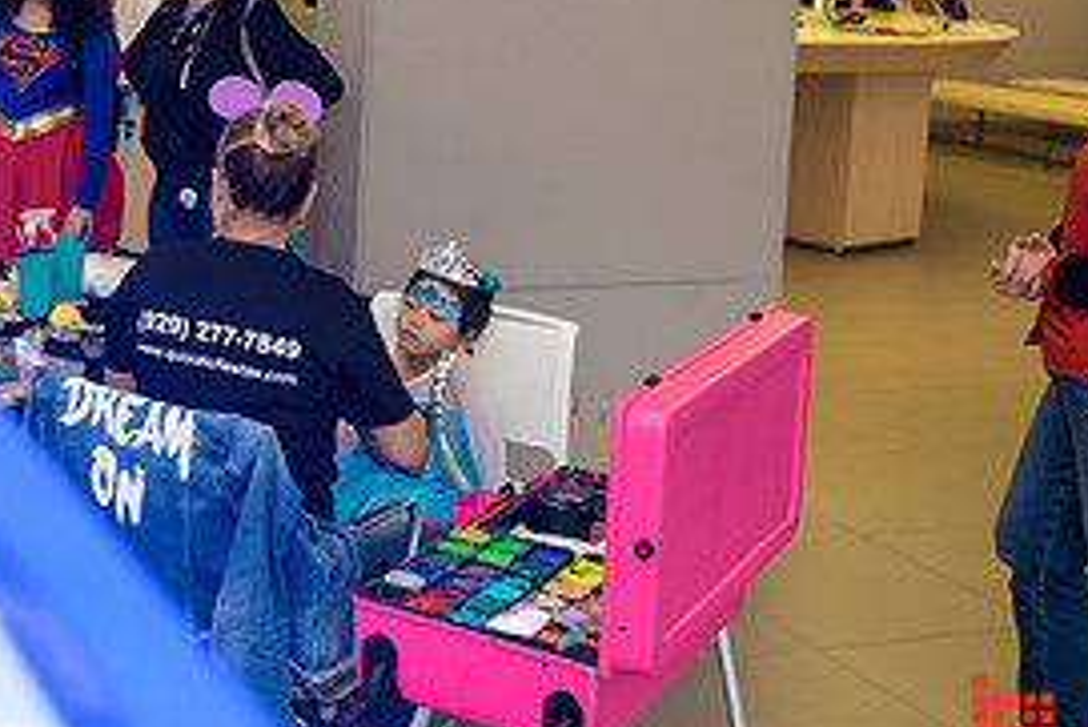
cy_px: 106
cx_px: 92
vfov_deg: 22.2
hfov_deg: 31.7
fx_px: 1814
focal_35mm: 60
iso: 800
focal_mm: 28
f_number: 3.2
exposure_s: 1/125
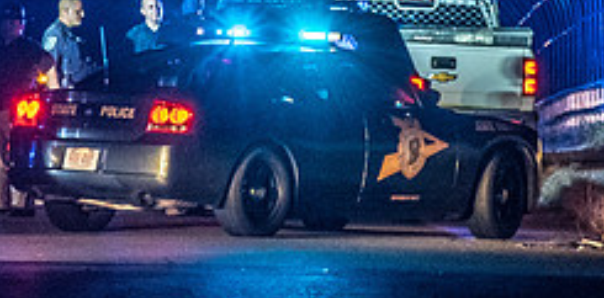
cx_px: 263
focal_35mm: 683
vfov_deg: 1.6
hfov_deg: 3.3
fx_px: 10633
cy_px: -25
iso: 2000
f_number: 5.3
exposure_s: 1/80
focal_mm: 165
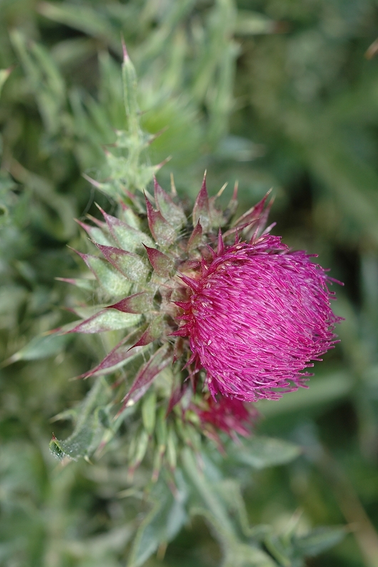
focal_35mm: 91
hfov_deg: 15.0
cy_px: 281
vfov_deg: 22.4
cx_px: 190
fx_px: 1433
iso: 200
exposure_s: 1/500
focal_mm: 60
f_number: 9
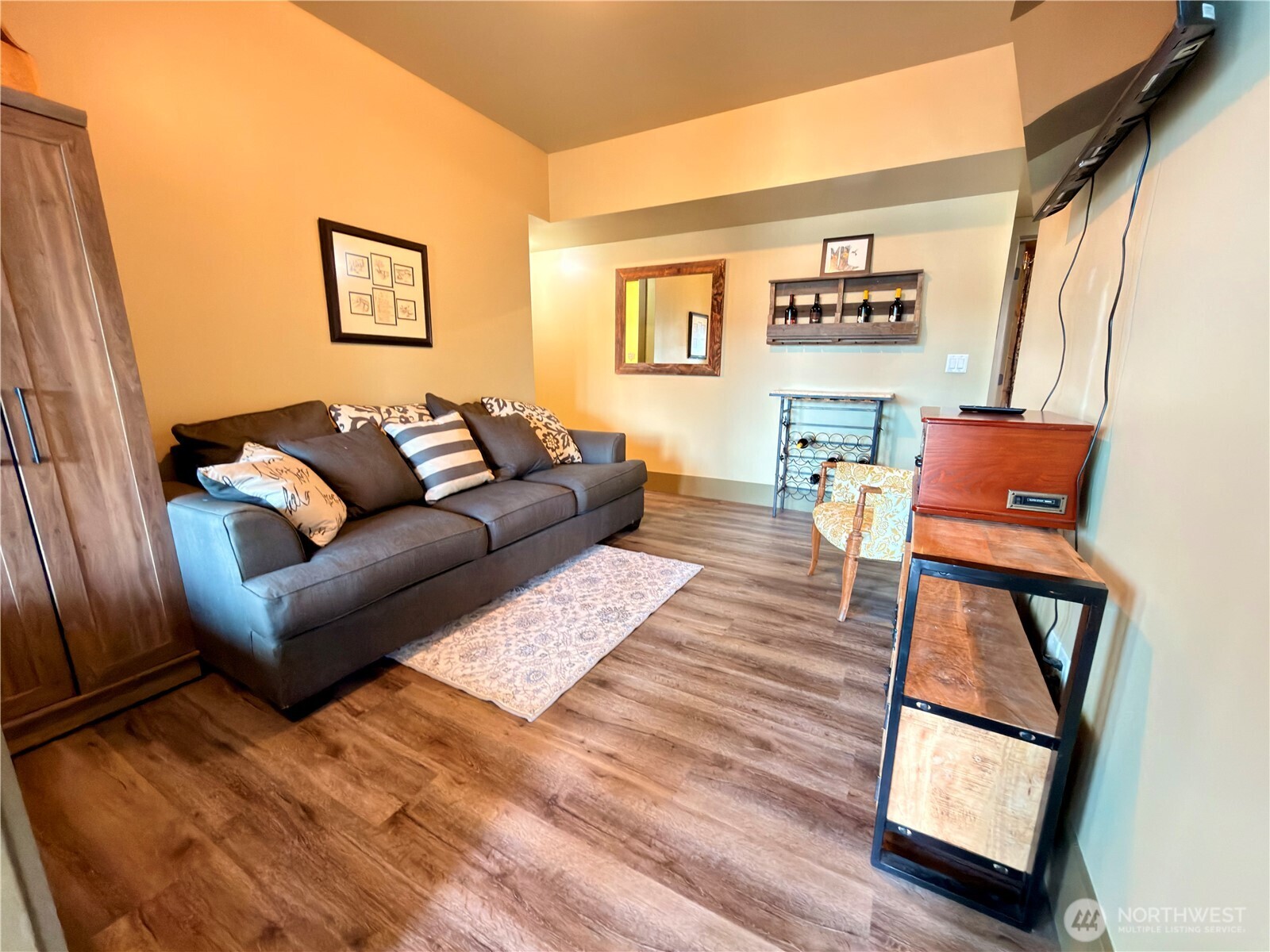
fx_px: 514
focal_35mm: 14
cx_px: 635
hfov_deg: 102.1
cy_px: 476
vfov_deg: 85.7
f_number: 2.2
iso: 400
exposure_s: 1/17
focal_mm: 2.22
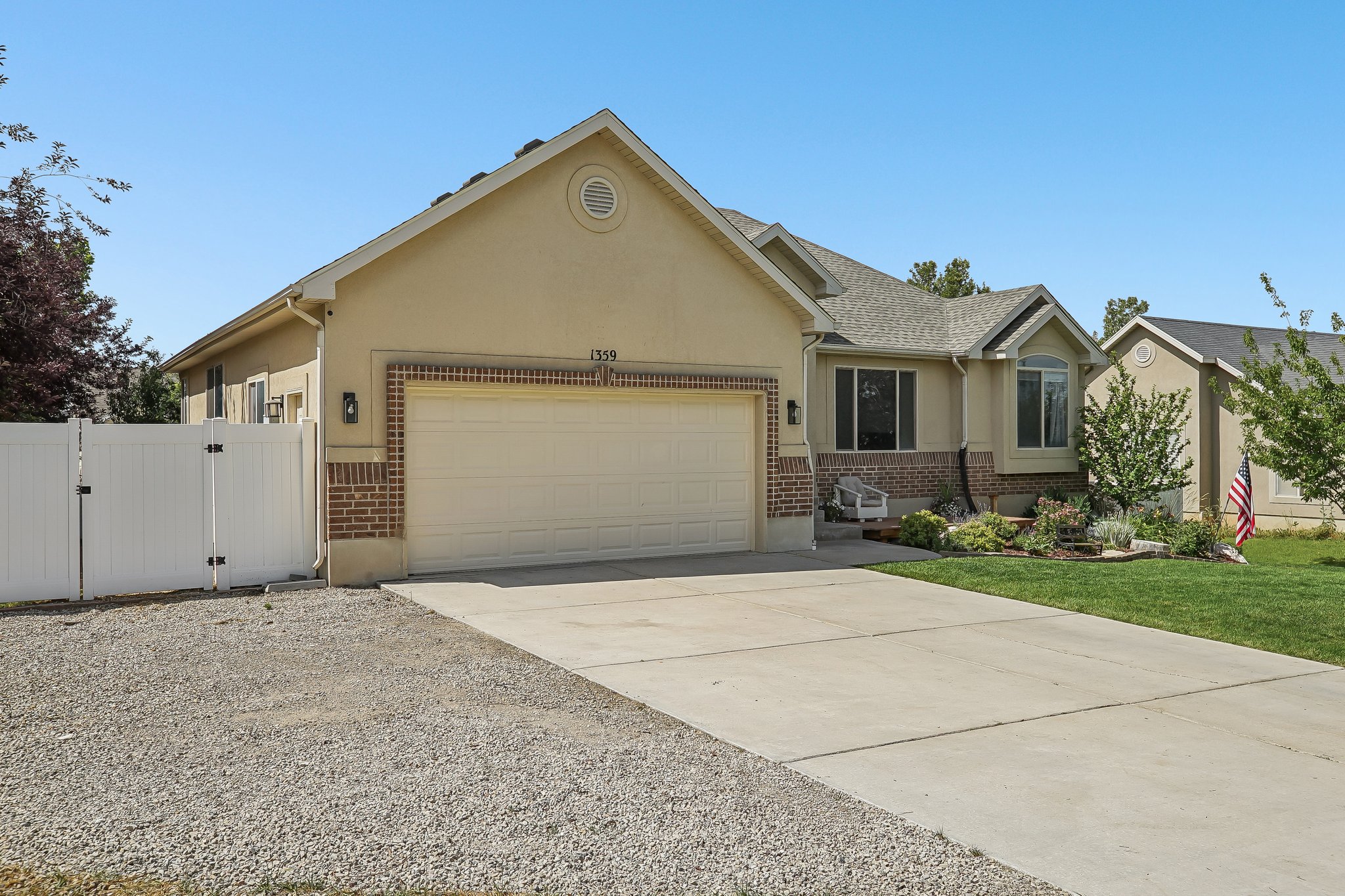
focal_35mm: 27
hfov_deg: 67.4
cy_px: 448
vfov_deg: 47.9
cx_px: 672
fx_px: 1009
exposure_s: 1/400
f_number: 8
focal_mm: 27
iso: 100
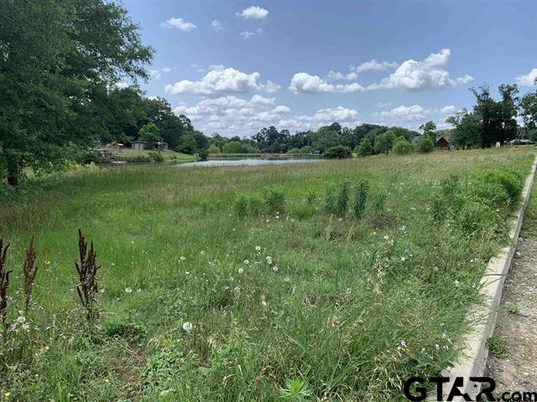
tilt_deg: -6.8
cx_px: 268
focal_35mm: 26
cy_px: 201
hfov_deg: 67.3
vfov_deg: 53.1
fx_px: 403
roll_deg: +0.0
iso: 25
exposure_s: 1/1992
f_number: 1.8
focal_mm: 4.25
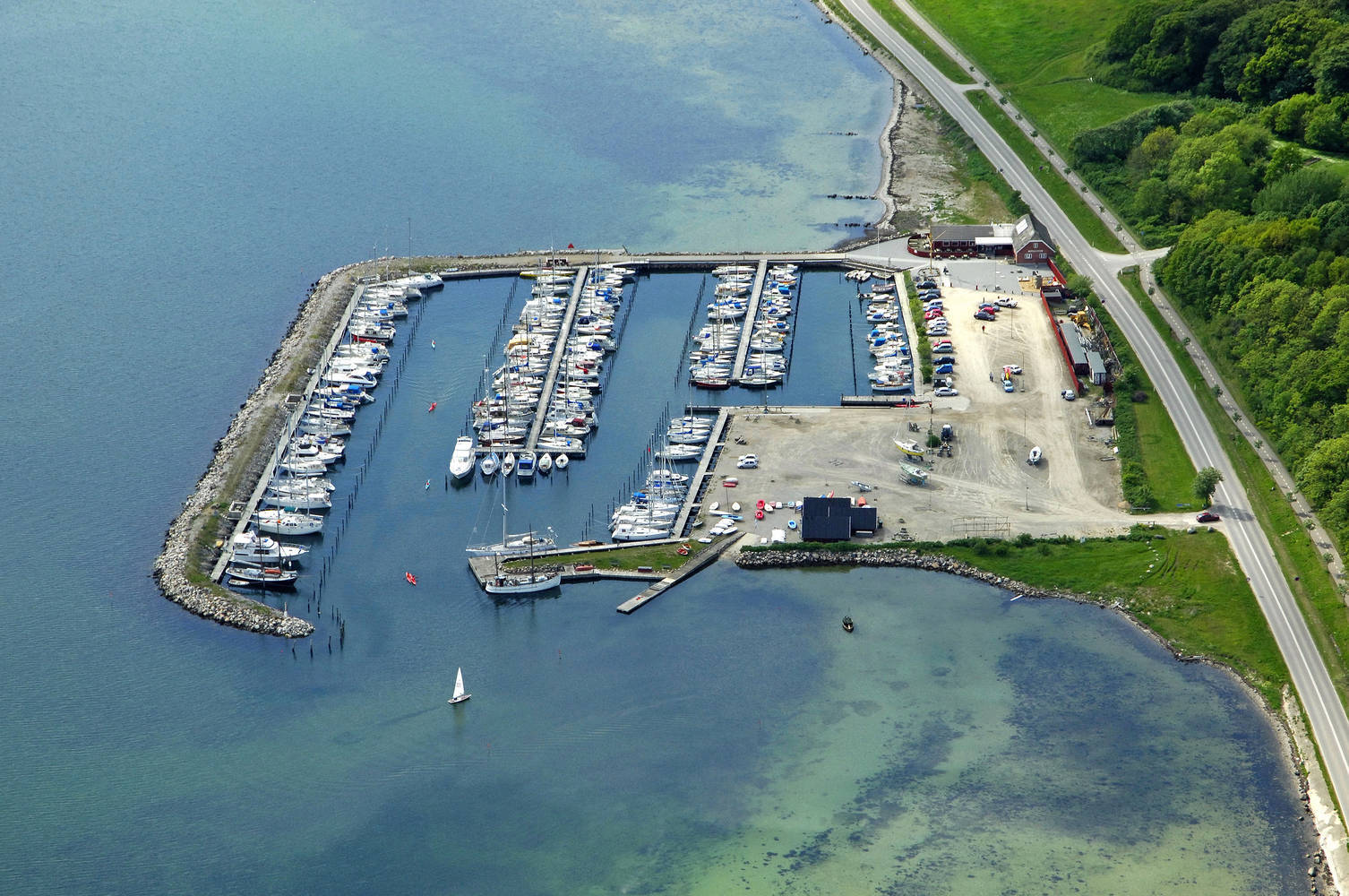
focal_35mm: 117
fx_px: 4379
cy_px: 448
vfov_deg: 11.7
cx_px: 674
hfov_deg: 17.5
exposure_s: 1/1000
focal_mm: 78
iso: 400
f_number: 6.7
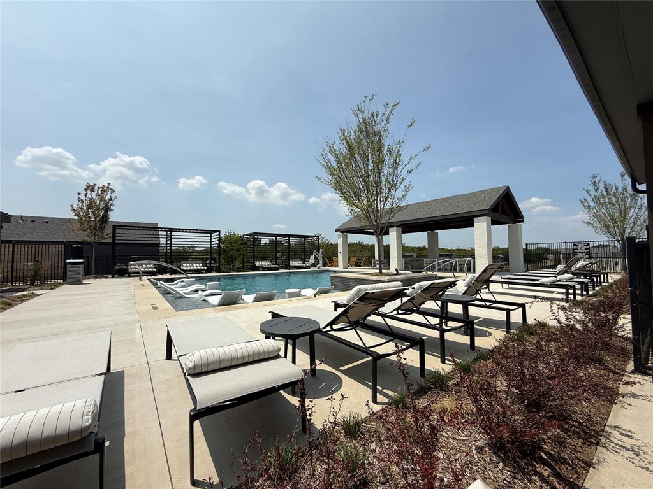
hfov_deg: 102.1
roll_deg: +0.6
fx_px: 264
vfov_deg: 85.7
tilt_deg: +3.2
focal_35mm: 14
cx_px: 326
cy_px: 244
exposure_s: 1/4149
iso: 50
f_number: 2.2
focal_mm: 2.22
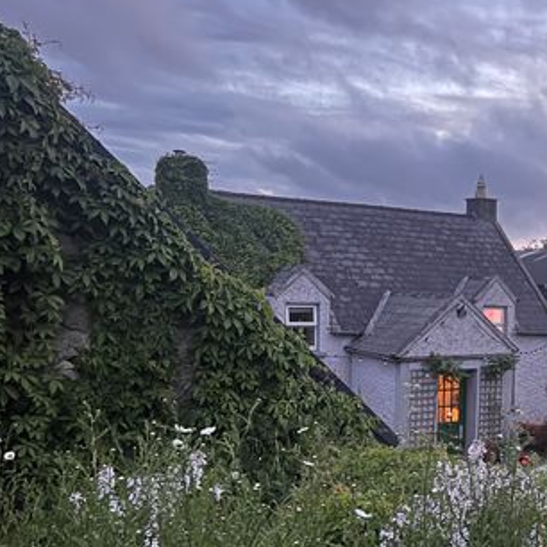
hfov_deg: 35.2
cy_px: 352
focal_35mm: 45
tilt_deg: -4.8
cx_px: 499
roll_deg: -1.9
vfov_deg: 37.3
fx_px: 805
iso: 640
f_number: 1.5
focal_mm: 5.7
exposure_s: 1/10
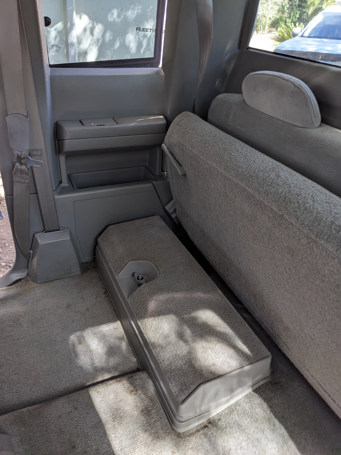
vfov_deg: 65.3
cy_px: 228
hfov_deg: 51.4
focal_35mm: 27
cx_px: 170
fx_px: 355
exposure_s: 1/24
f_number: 1.73
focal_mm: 4.38
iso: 60
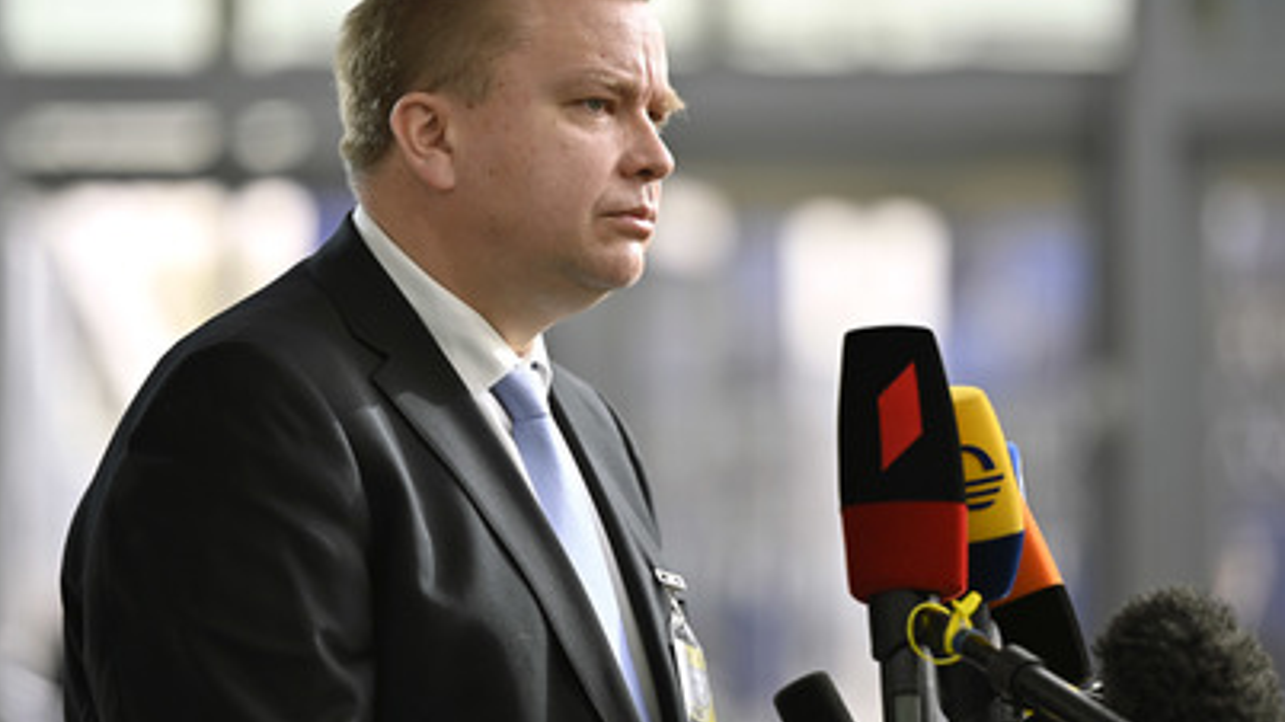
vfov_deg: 5.2
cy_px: 332
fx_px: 8006
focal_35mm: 235
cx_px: 663
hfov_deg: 9.2
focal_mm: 200
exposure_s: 1/400
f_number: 2.8
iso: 160
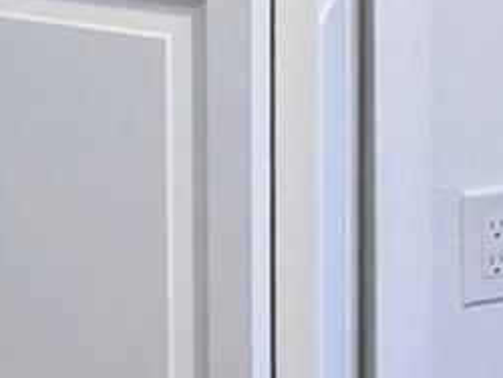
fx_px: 2909
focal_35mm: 200
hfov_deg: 9.9
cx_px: 107
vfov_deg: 7.4
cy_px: -72
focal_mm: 6.9
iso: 855
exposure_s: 1/60
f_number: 1.68
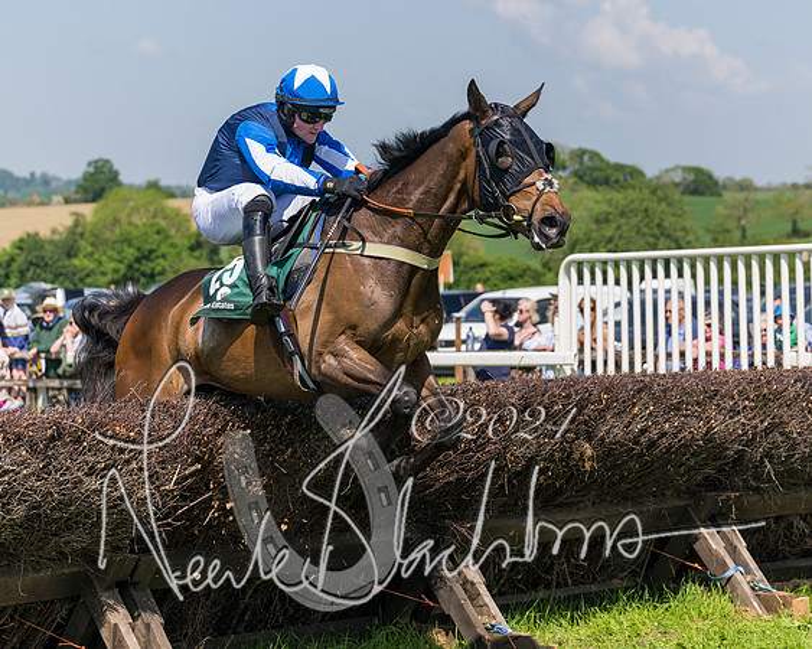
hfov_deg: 18.3
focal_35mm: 105
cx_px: 454
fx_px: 2521
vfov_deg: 14.7
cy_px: 286
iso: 400
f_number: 4
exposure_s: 1/4000
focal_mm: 70
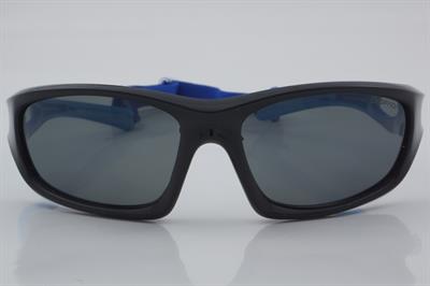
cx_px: 215
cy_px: 143
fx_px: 985
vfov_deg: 16.5
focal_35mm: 82
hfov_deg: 24.6
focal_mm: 55
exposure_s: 1/4
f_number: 32
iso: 100
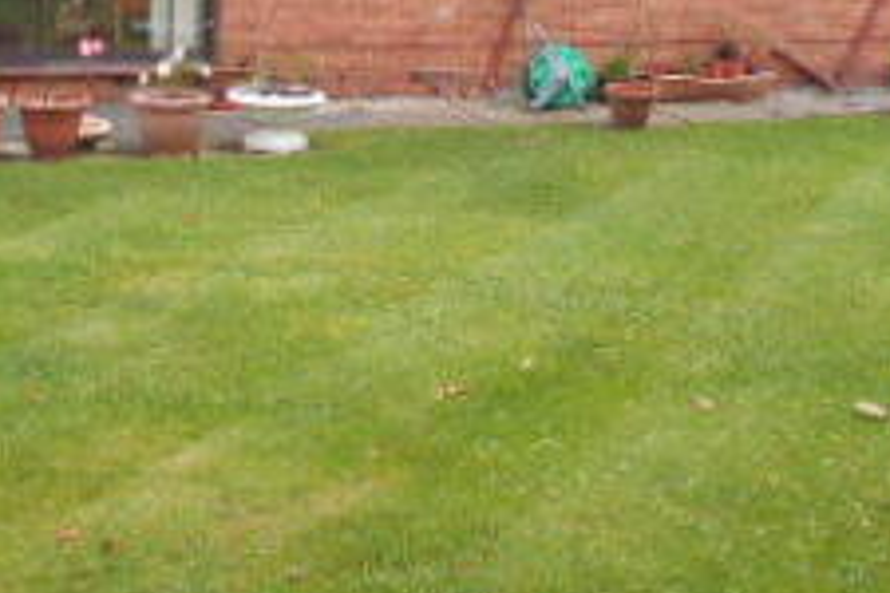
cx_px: 386
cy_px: -188
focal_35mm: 70
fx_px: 1730
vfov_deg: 18.1
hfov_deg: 28.8
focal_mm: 4.6
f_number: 3.2
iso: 100
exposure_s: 1/30
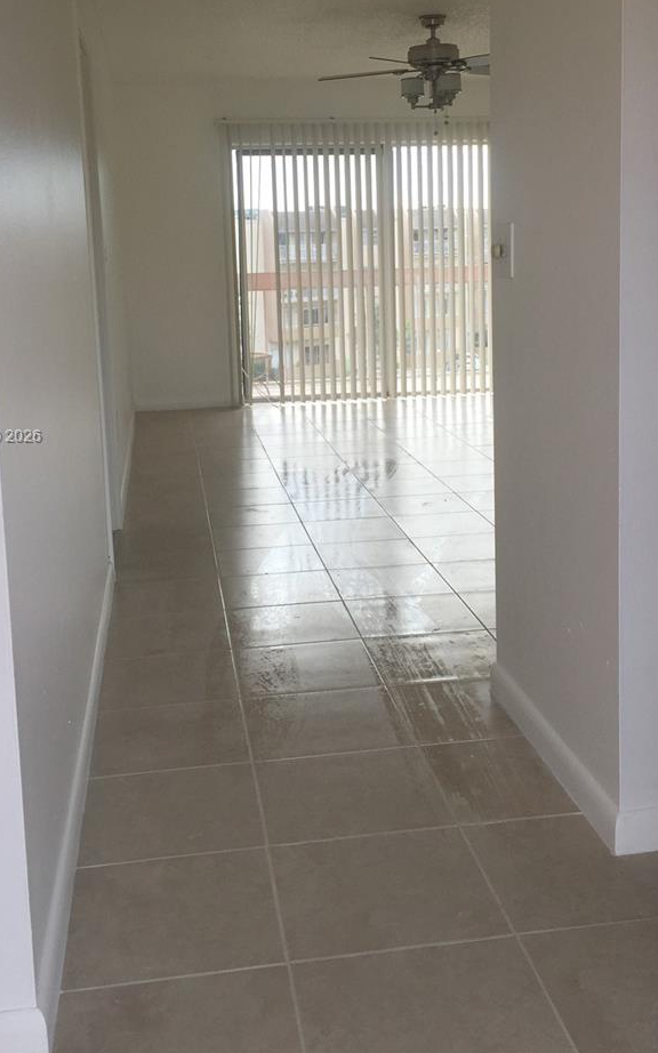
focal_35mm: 40
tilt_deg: -9.7
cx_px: 344
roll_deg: +2.7
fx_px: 1148
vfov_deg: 49.1
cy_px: 437
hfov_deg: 32.0
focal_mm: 4.15
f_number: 2.2
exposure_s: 1/309
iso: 32
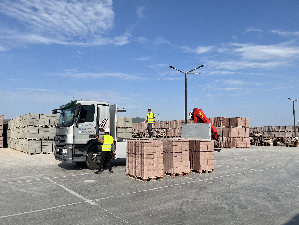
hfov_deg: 67.3
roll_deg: -0.4
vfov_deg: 53.1
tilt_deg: +4.6
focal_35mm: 26
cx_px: 150
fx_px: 225
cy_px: 112
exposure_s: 1/5882
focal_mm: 5.7
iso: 50
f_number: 1.5
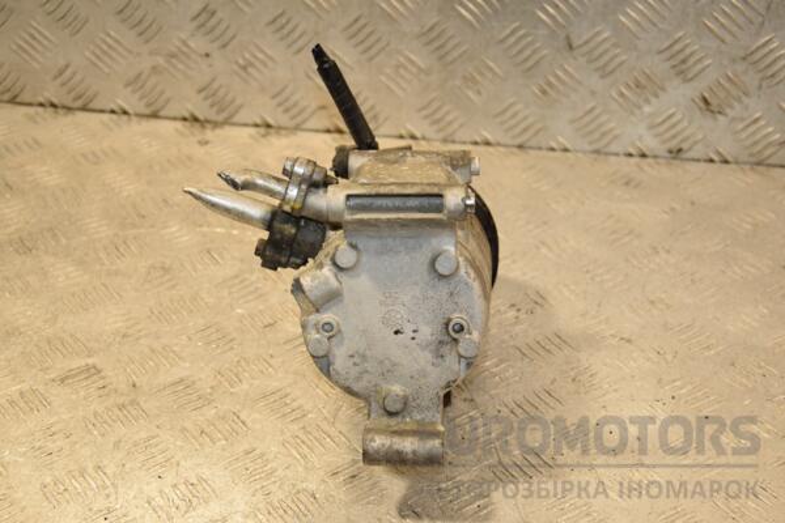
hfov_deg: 28.1
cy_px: 262
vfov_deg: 18.9
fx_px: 1570
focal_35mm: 72
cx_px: 392
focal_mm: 48
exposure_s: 1/200
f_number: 5
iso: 800
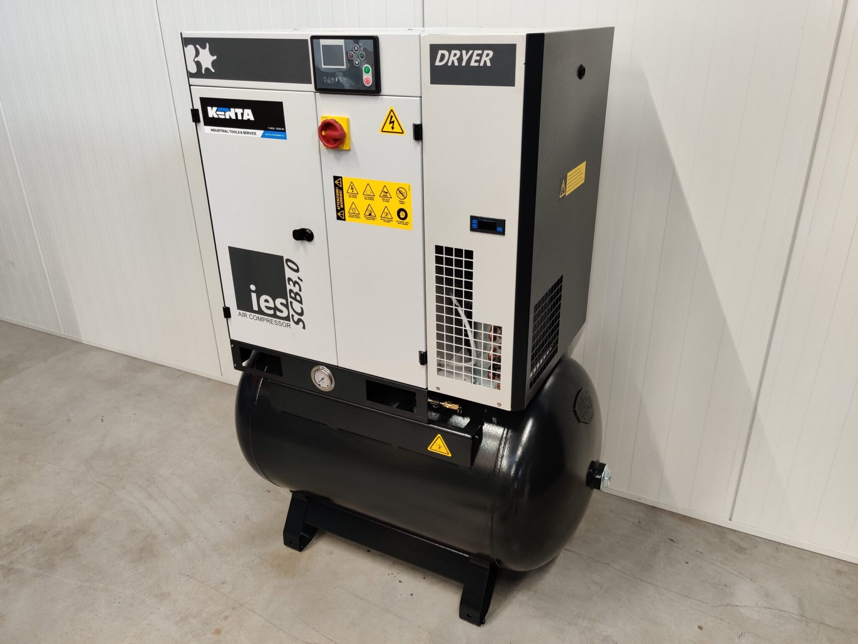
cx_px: 429
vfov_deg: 51.4
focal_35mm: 27
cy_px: 322
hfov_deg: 65.3
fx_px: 669
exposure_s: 1/50
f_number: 1.65
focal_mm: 4.75
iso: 800
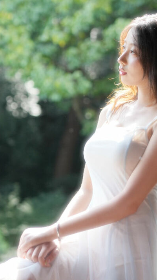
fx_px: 858
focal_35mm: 116
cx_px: 37
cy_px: 104
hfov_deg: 10.4
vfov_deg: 18.4
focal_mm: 50
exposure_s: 1/1250
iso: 400
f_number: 2
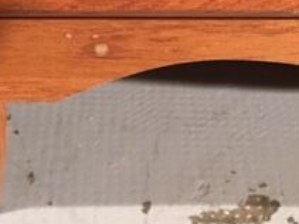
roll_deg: -1.3
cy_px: 35
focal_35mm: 88
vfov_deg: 16.6
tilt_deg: -41.2
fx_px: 760
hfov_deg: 22.3
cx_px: 147
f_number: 2.2
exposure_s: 1/33
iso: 200
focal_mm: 4.15
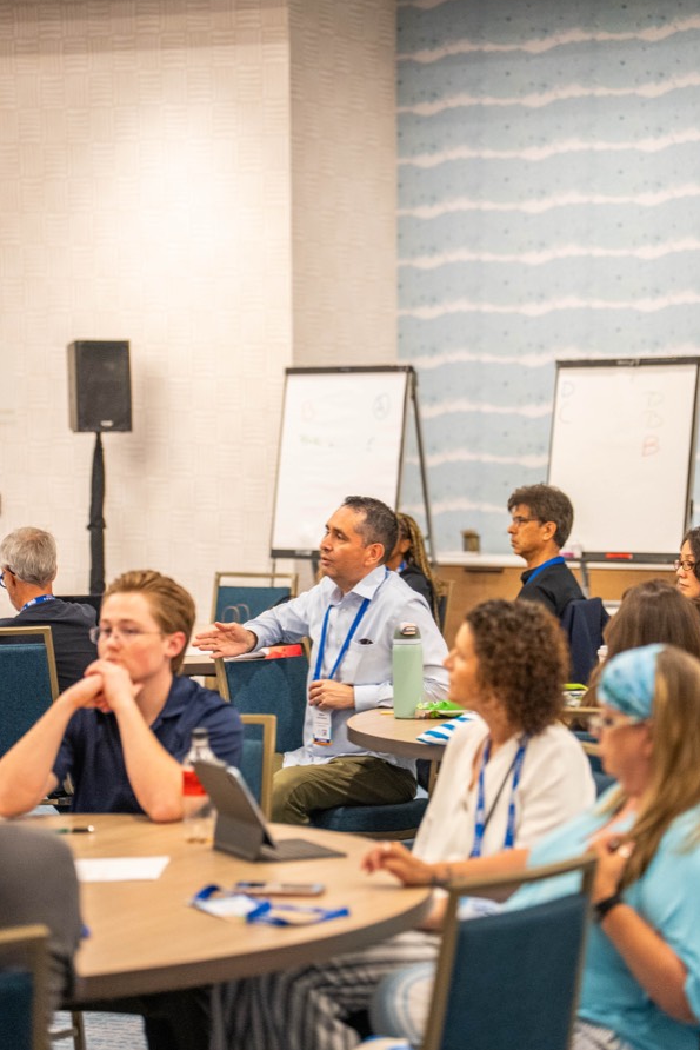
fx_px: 3032
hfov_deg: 13.2
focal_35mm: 104
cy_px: 524
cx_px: 352
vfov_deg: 19.6
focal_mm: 103
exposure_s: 1/250
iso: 5000
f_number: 2.8
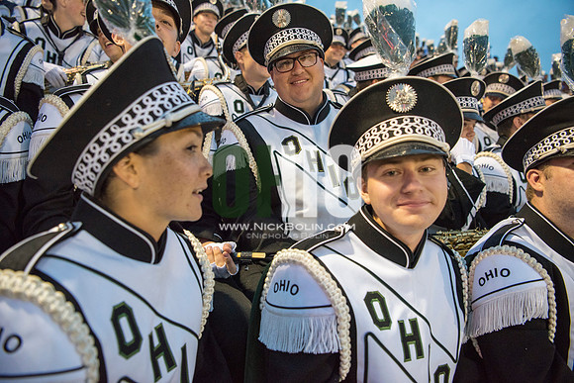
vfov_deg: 53.2
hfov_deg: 73.7
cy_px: 192
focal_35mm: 24
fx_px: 383
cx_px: 287
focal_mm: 24
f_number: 3.2
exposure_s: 1/320
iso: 2000
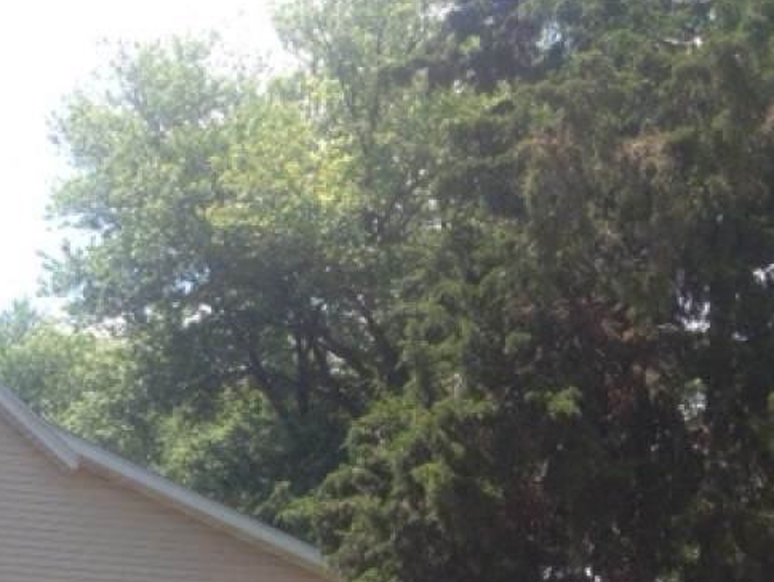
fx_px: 1656
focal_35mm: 74
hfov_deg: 25.6
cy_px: 605
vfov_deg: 19.3
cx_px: 96
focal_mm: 4.28
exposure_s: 1/642
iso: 50
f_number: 2.4
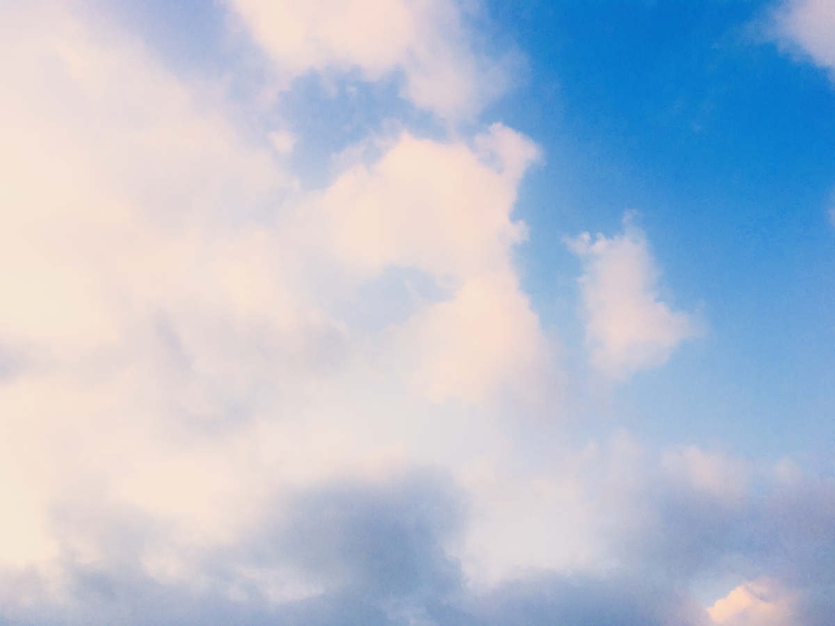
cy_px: 313
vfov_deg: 48.2
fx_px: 700
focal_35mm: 29
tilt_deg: +43.0
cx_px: 418
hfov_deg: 61.7
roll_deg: +2.4
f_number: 2.2
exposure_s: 1/358
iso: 25
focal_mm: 4.15
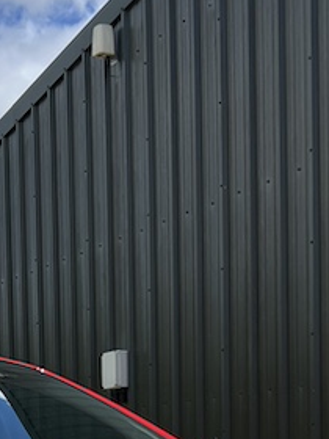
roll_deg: +1.9
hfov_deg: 15.7
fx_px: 1179
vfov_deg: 19.8
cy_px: 522
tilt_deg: -2.3
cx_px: 22
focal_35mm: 93
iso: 50
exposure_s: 1/3704
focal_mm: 5.7
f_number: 1.5
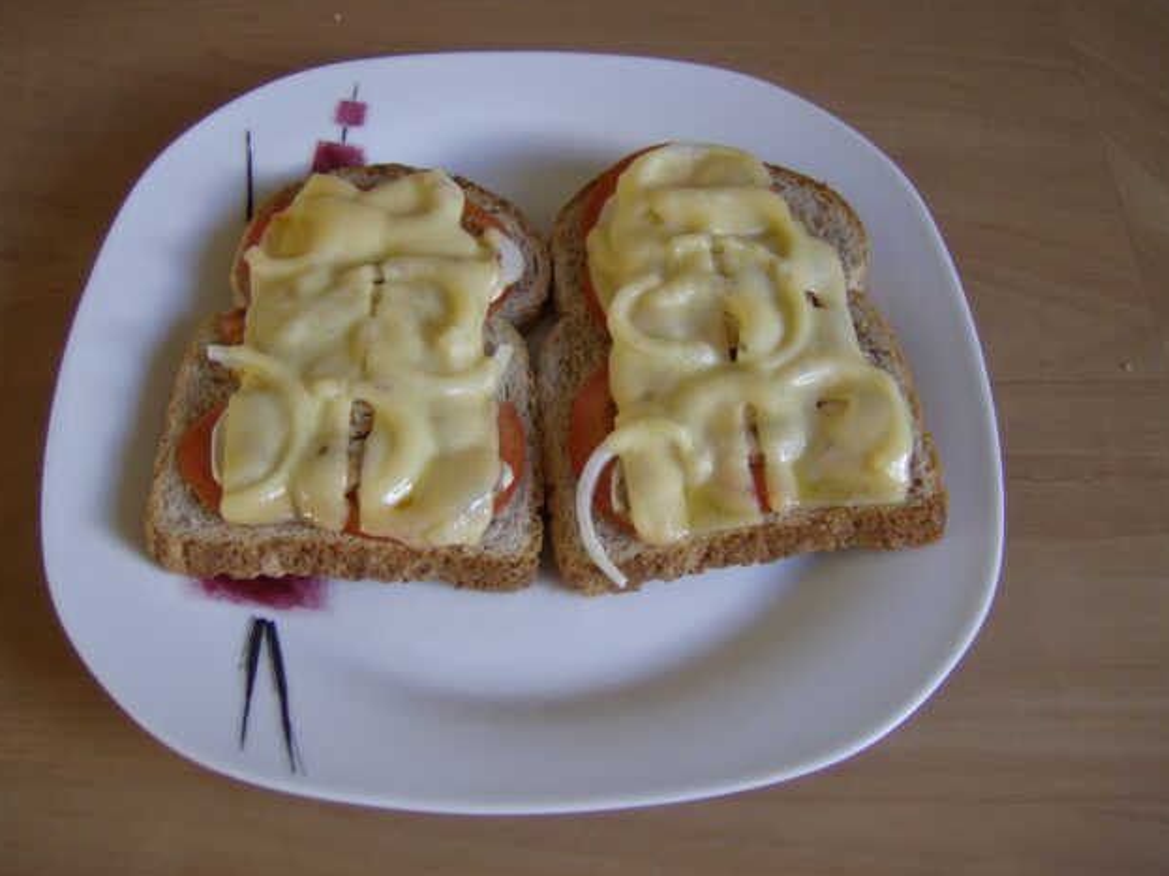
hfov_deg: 50.1
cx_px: 589
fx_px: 1249
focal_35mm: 37
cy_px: 431
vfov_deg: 38.7
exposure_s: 1/64
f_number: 2.8
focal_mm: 6
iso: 161
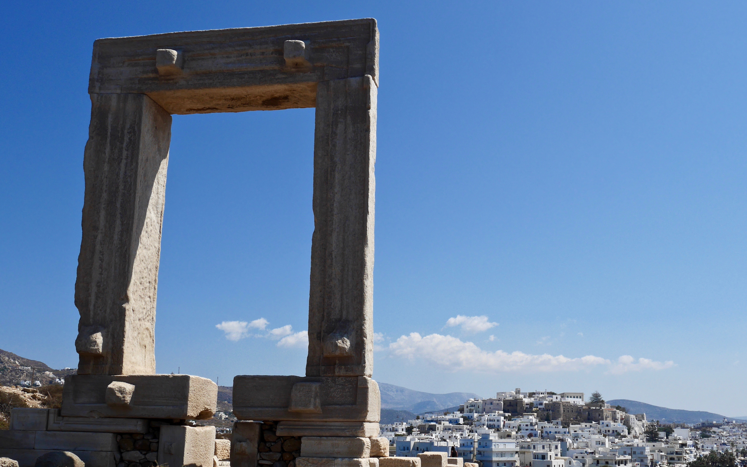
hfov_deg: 49.2
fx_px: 814
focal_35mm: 40
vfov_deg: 31.9
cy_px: 279
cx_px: 400
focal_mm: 16
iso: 200
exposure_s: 1/800
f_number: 10
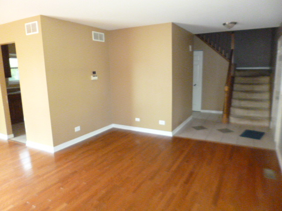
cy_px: 106
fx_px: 196
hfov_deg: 71.6
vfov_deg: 56.8
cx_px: 141
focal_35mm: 24
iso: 800
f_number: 2.5
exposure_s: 1/60
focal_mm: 4.3
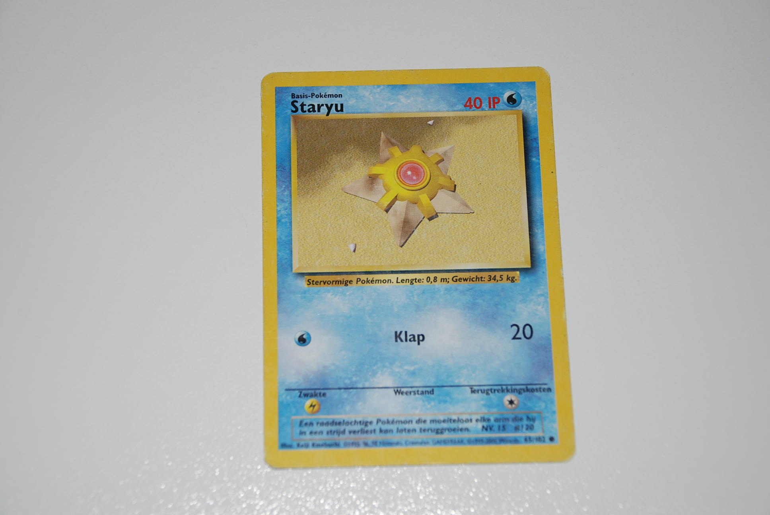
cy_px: 258
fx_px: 1863
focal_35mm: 87
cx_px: 385
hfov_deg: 23.4
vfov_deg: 15.8
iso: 200
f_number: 5.3
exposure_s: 1/60
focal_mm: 58
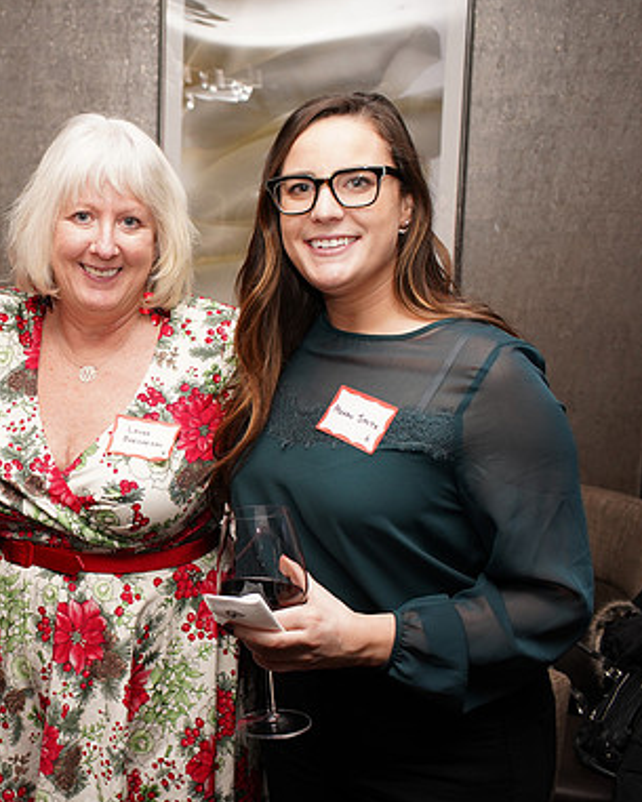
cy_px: 403
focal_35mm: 50
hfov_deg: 28.8
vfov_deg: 37.3
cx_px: 38
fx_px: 1187
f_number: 5
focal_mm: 35
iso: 1000
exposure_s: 1/160
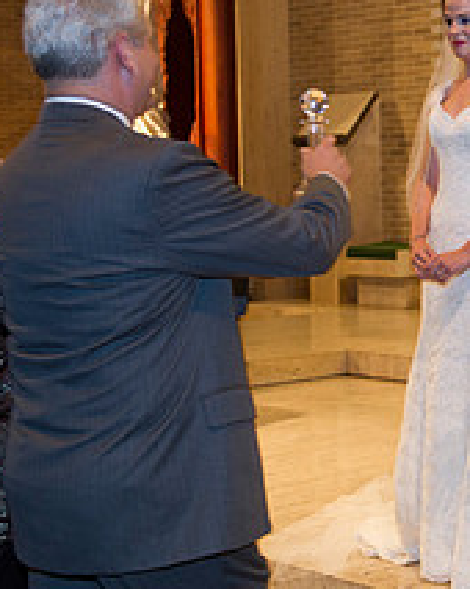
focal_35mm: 87
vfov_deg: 22.0
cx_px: 520
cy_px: 238
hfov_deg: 17.1
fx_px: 1515
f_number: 2.8
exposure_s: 1/60
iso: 1600
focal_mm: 34
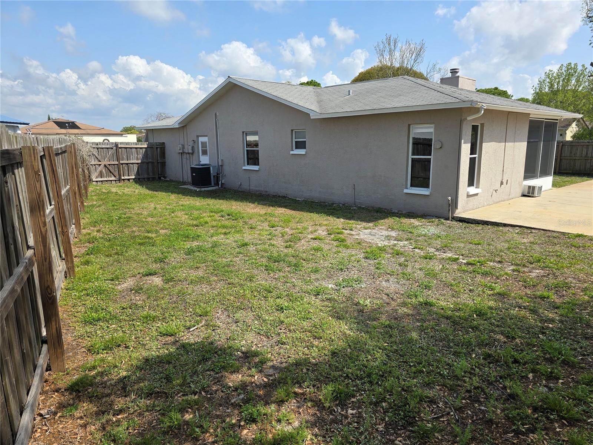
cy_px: 222
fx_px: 394
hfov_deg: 73.9
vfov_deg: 58.9
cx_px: 296
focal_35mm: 23
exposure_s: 1/655
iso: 12
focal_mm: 6.3
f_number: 1.7
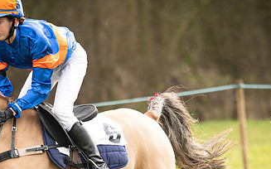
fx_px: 2613
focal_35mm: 354
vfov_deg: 3.7
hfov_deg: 5.9
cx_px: 221
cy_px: 156
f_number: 1.8
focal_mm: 135
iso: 160
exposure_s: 1/1000
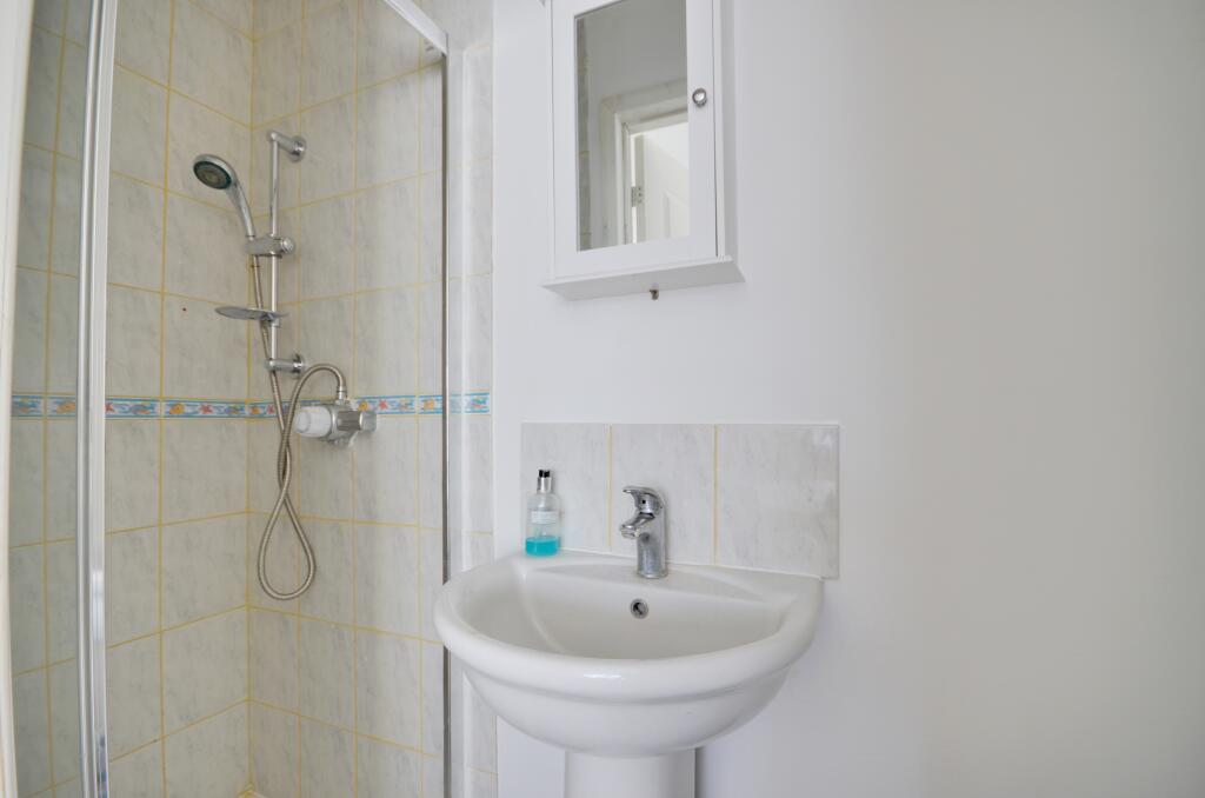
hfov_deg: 100.5
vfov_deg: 77.1
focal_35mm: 15
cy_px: 399
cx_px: 602
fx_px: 501
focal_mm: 10
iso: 200
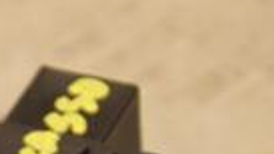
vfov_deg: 2.3
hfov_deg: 4.2
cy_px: 380
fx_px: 3736
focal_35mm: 514
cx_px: -98
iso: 800
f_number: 6.3
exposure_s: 1/200
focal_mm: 75
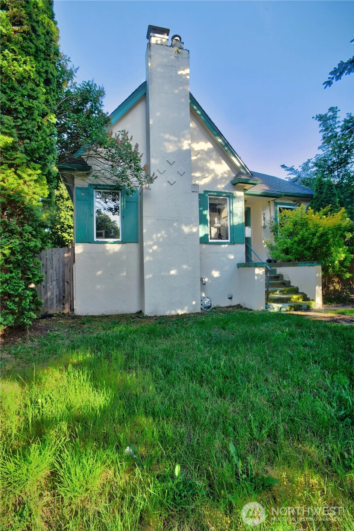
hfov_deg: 70.4
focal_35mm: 17
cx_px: 177
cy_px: 266
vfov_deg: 93.3
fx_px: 251
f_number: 16
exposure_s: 1/80
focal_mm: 17
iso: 400
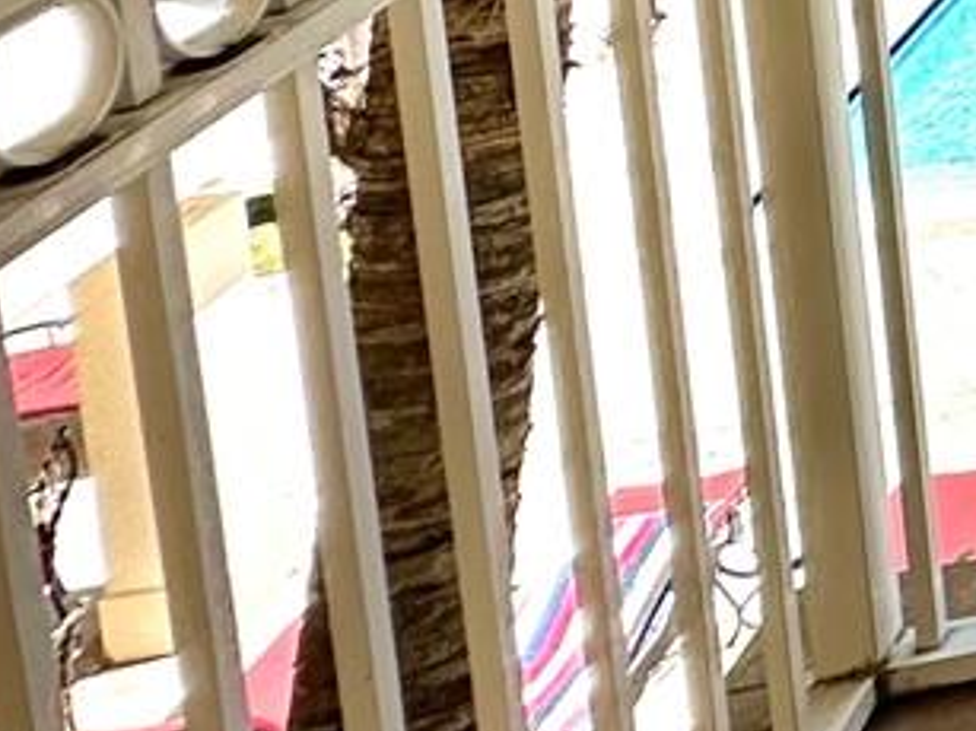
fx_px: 2057
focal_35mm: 73
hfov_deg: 15.0
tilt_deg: -6.3
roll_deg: -0.4
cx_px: 2353
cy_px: -795
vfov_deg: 15.4
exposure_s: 1/678
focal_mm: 2.22
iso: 40
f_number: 2.2
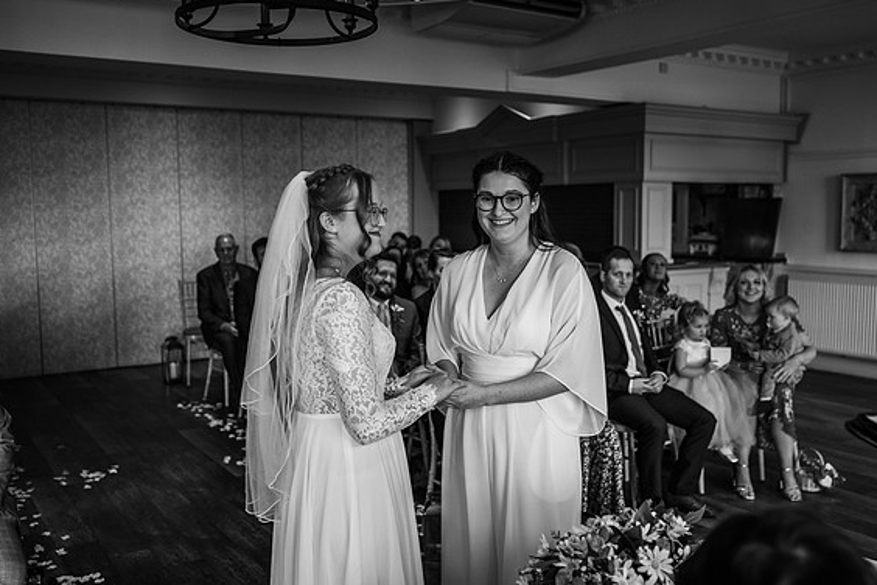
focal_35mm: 36
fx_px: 877
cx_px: 442
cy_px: 291
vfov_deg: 36.9
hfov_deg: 53.1
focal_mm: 35
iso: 320
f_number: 2.8
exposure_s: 1/200
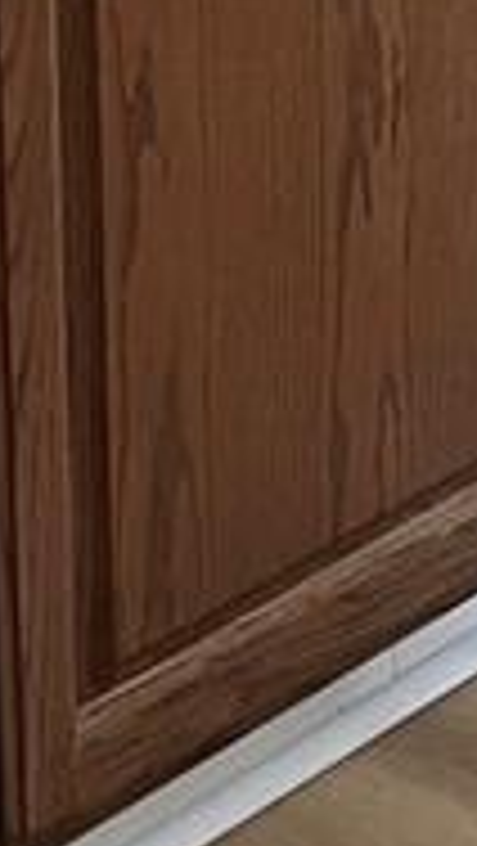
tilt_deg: -14.0
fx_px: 4063
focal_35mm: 181
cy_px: -742
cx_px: -50
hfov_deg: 6.7
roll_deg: +2.2
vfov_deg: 11.0
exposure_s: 1/60
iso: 320
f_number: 1.5
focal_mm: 5.7
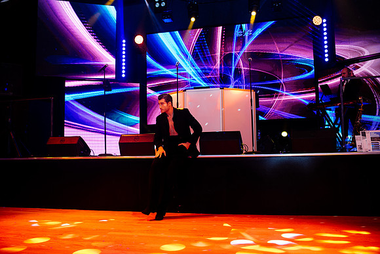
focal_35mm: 35
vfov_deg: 37.9
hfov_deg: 54.4
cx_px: 190
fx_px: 370
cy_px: 127
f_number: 3.2
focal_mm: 35
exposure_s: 1/200
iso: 1600
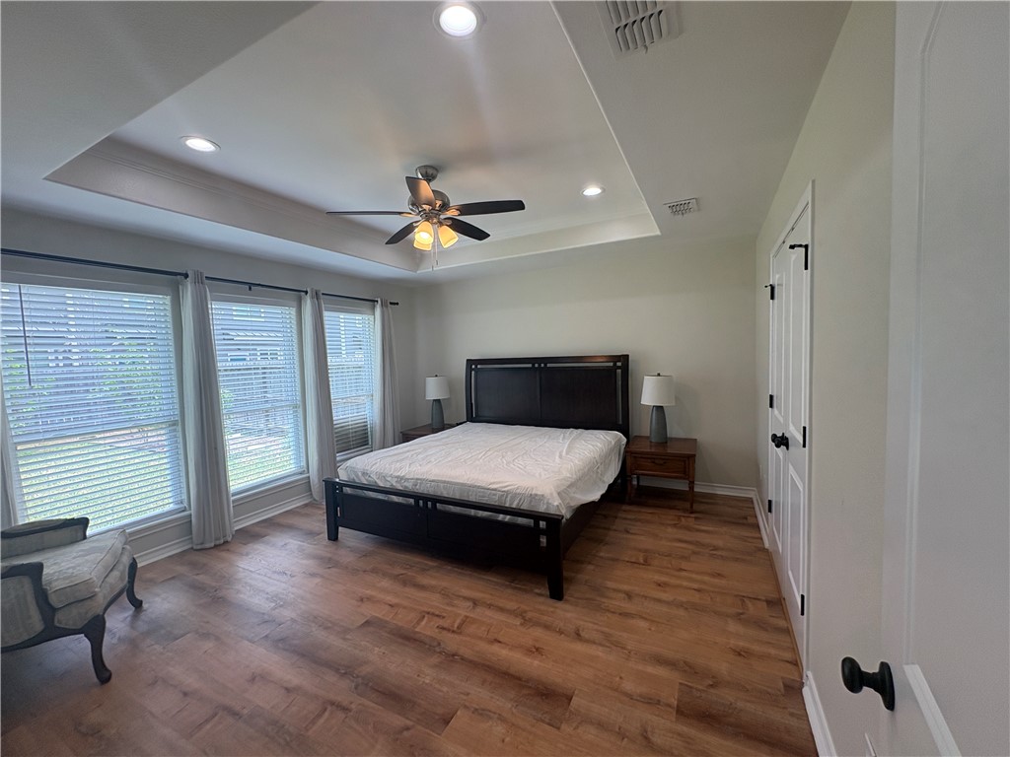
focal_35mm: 14
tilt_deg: -2.8
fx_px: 408
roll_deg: +3.1
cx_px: 505
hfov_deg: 102.1
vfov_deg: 85.7
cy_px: 378
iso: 80
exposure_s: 1/120
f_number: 2.2
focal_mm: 2.22
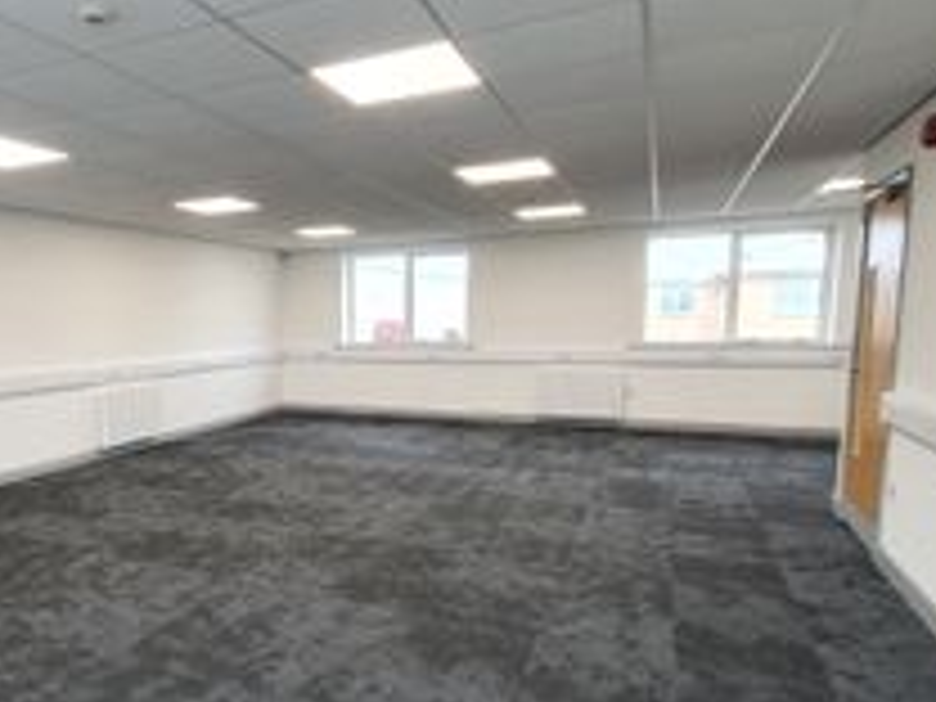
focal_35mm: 25
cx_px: 248
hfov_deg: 65.6
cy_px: 414
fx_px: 676
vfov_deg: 54.6
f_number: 2.2
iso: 100
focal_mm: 1.8
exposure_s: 1/50
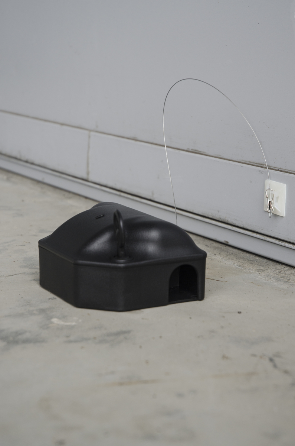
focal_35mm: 82
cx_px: 148
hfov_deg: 16.5
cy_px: 223
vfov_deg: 24.7
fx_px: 1018
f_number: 5.6
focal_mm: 55
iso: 200
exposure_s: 1/125
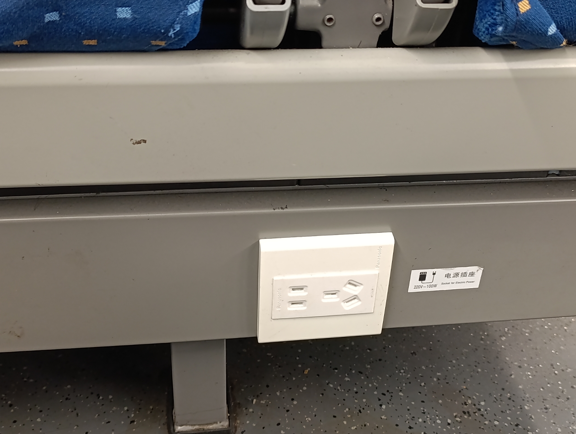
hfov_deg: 41.2
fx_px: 767
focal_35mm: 46
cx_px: 288
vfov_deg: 31.6
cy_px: 217
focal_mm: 6.14
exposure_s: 1/33.3
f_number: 1.6
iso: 1250
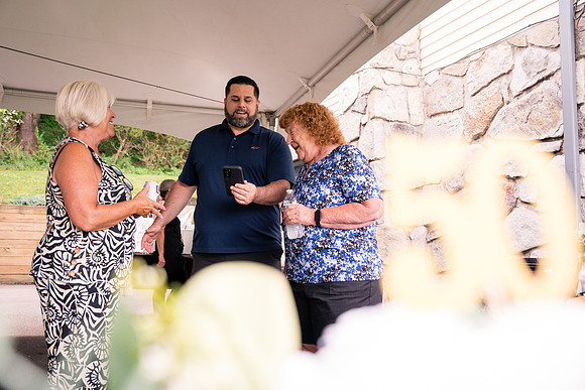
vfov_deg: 40.0
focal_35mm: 33
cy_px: 195
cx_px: 292
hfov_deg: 57.2
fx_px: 536
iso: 500
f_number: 4
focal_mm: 33
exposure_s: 1/250
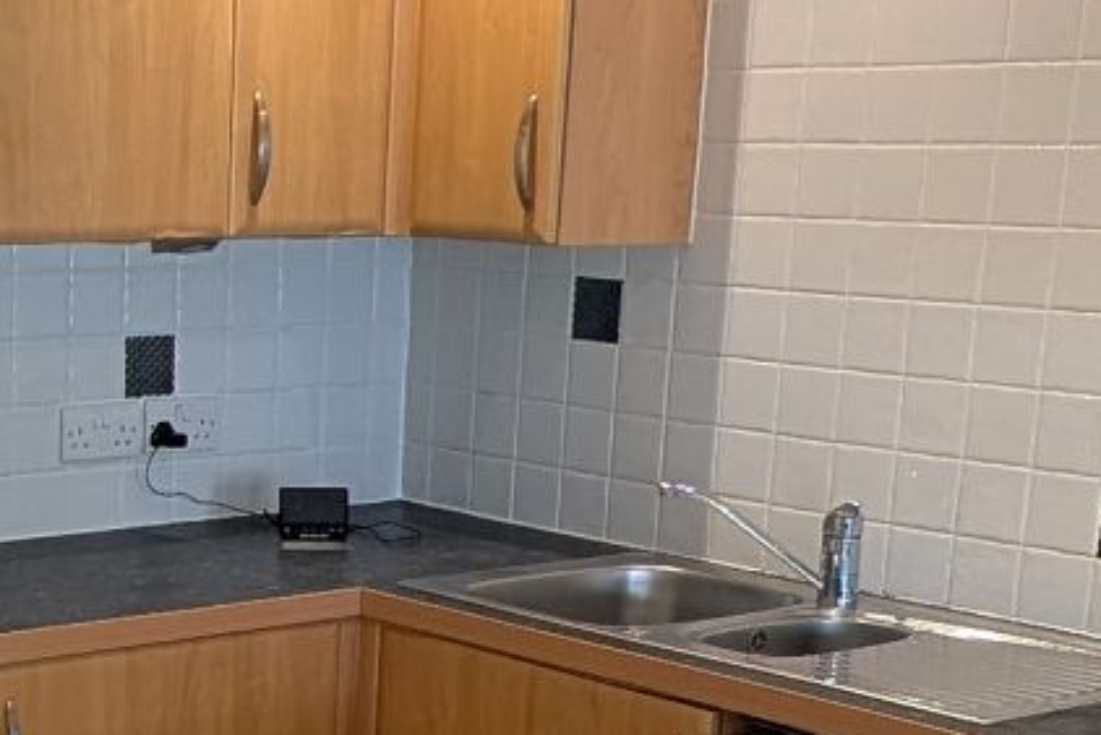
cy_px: 705
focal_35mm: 71
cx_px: 0
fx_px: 2173
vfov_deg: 18.8
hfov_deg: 26.9
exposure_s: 1/23.8
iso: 76
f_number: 1.95
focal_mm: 2.23
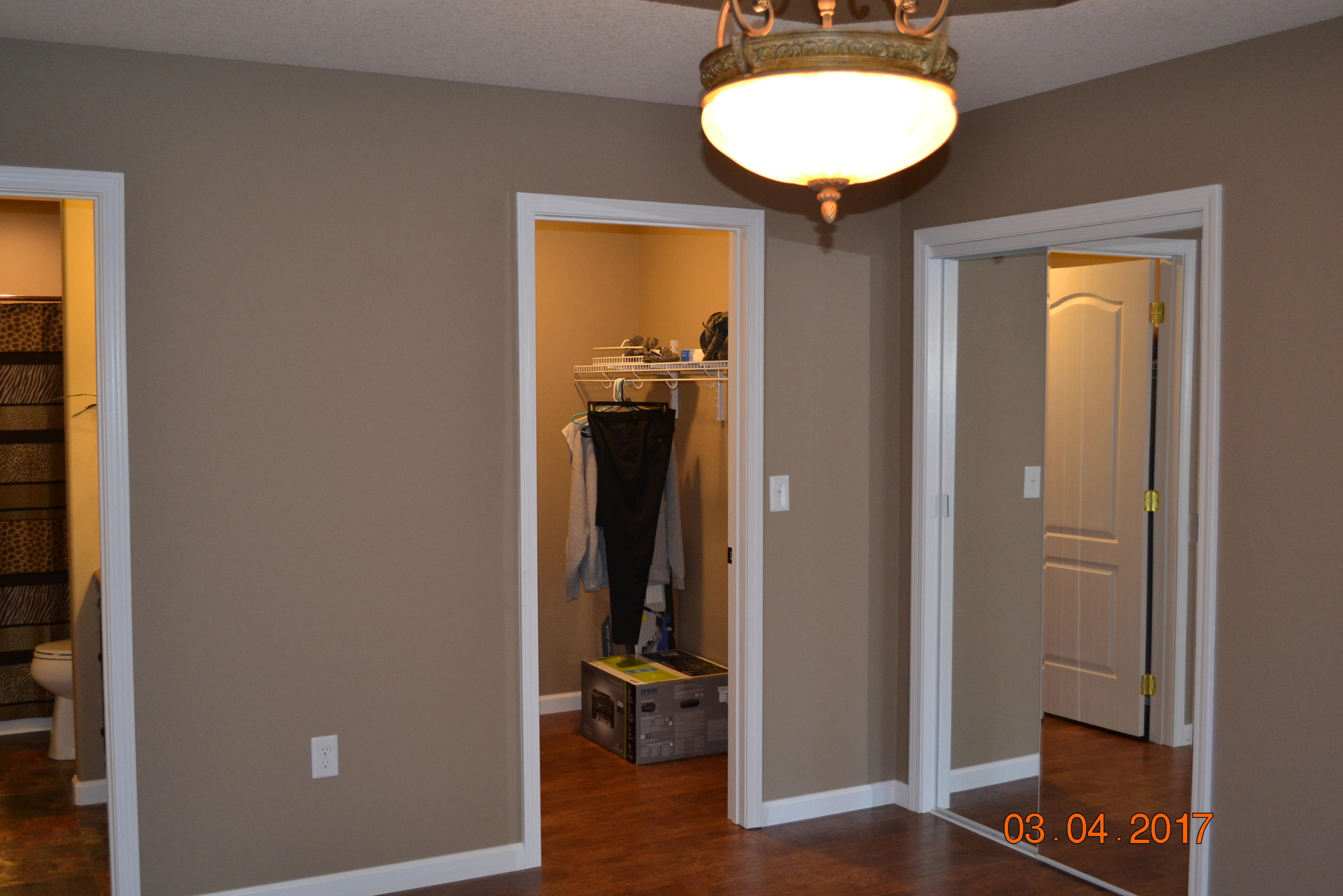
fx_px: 1343
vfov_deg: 36.9
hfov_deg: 53.1
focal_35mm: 36
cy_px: 448
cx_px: 672
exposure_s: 1/60
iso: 900
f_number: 4
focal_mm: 24
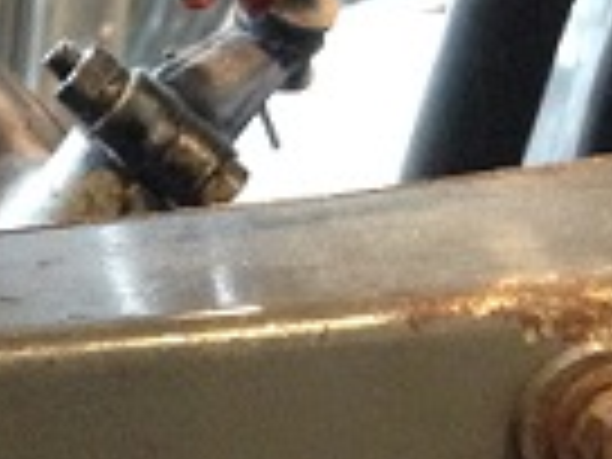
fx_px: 2793
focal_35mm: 158
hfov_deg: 12.2
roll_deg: -4.8
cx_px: -101
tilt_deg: -23.1
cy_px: 698
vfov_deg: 9.1
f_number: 2.4
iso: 320
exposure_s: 1/20
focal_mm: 4.12
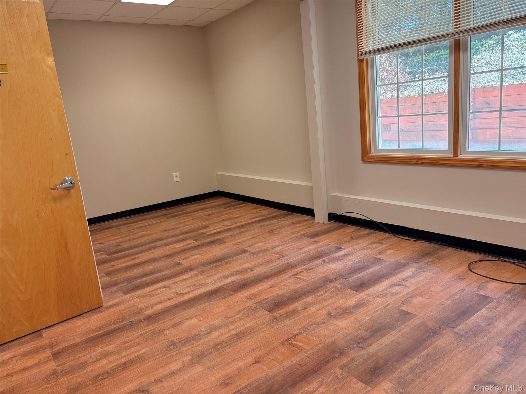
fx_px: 395
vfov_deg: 53.1
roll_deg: +6.0
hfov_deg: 67.3
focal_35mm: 26
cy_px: 197
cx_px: 263
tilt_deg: -12.1
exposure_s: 1/120
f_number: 1.6
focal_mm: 5.96
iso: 125
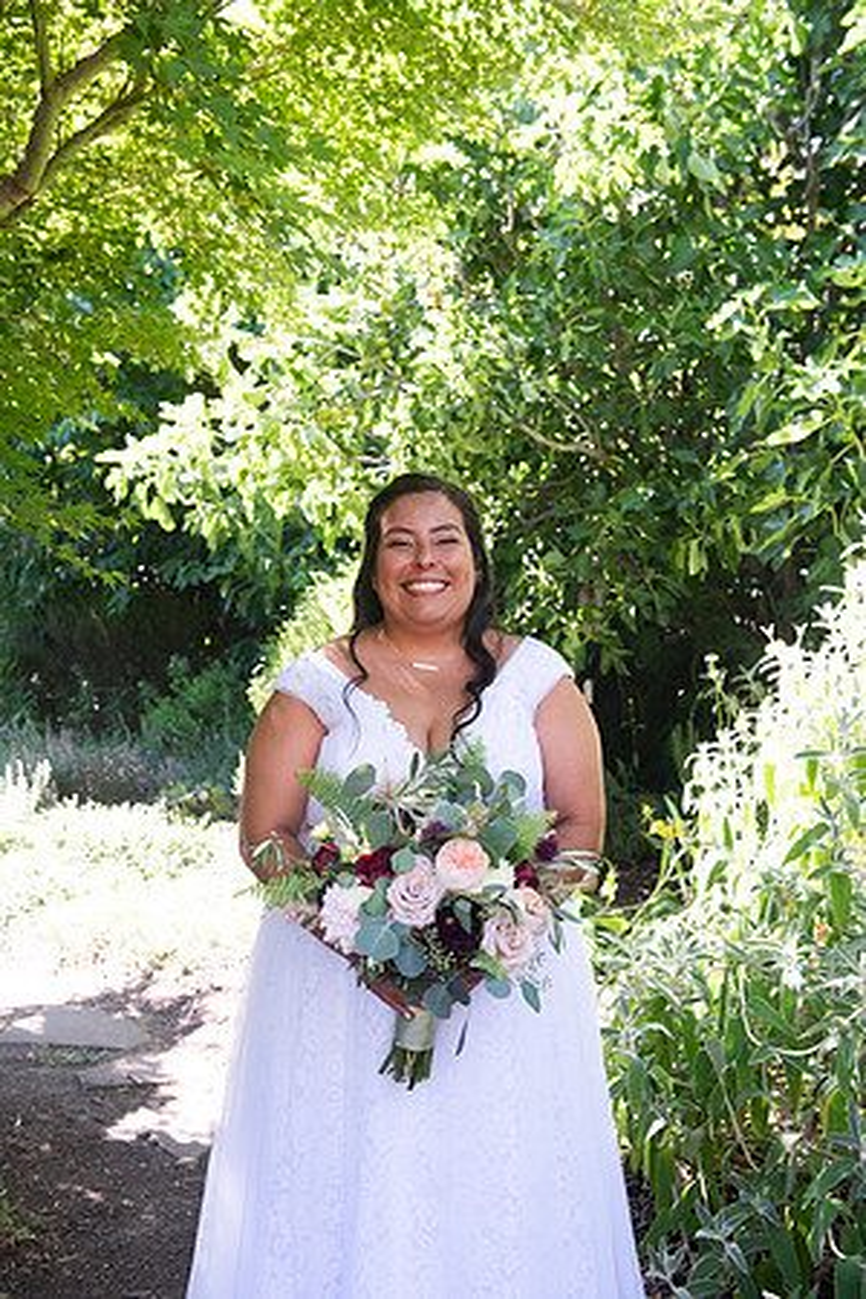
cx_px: 433
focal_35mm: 42
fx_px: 1515
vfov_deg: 46.4
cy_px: 650
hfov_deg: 31.9
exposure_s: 1/250
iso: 640
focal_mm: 42
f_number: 4.5
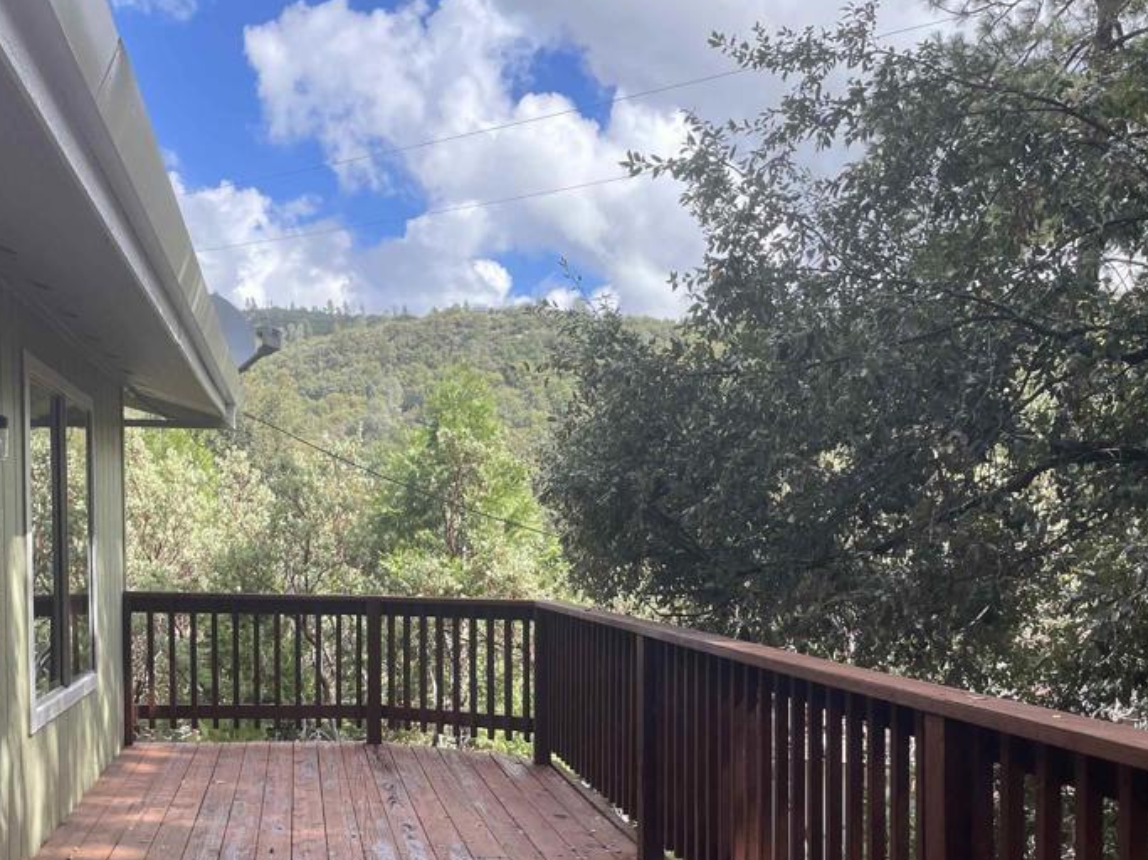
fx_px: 1293
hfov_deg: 47.8
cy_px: 574
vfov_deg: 36.4
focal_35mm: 39
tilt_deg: -2.2
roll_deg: +0.6
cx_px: 514
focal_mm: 4.2
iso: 32
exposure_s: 1/1062
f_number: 1.6
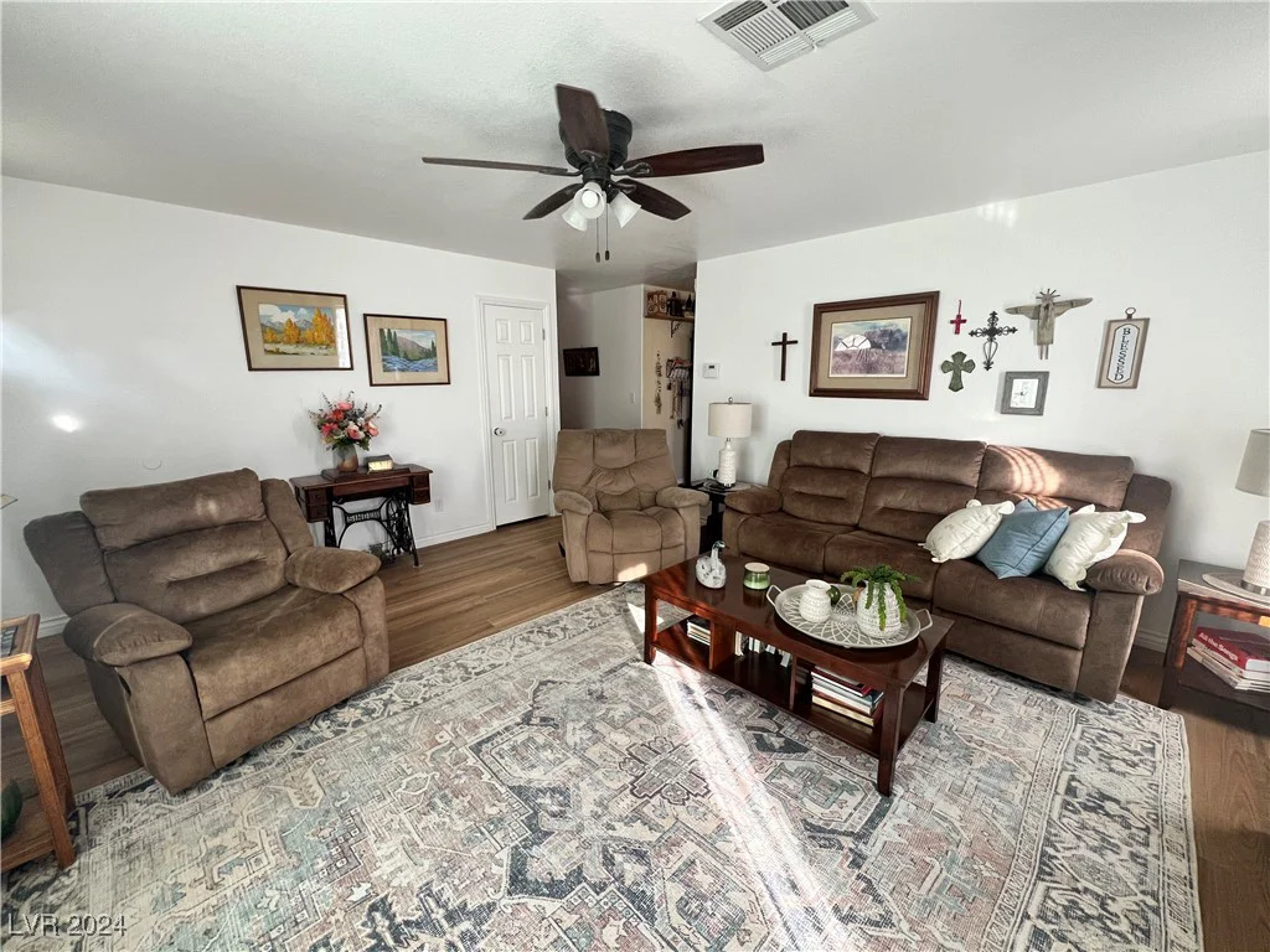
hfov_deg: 106.2
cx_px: 635
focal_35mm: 13
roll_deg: -0.1
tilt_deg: -12.0
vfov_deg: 89.9
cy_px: 476
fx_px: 477
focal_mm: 1.57
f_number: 1.8
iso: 160
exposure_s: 1/99
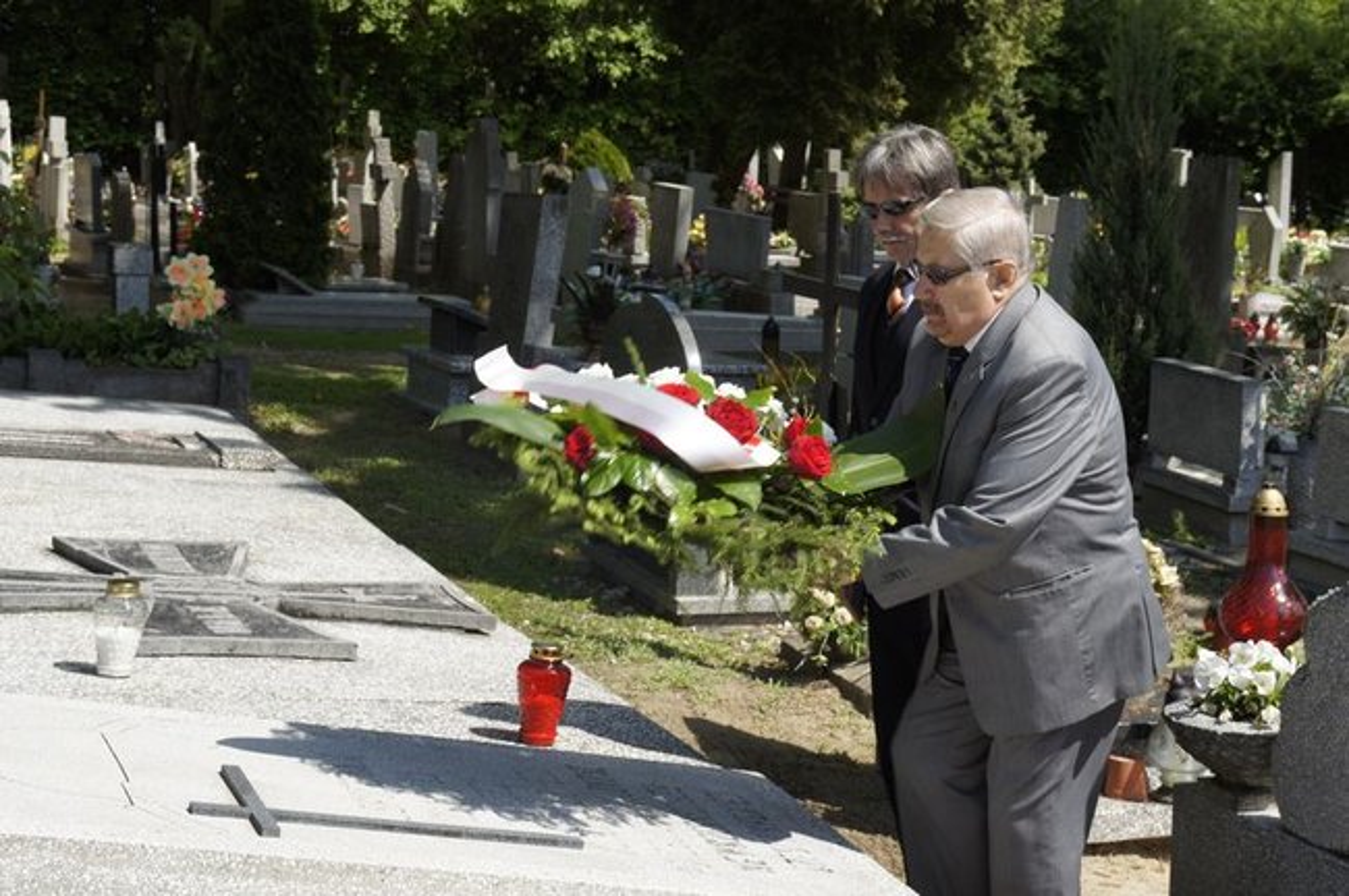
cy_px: 448
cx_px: 674
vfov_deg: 20.1
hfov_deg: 29.9
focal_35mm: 68
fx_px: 2527
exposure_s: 1/125
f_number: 10
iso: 100
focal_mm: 45
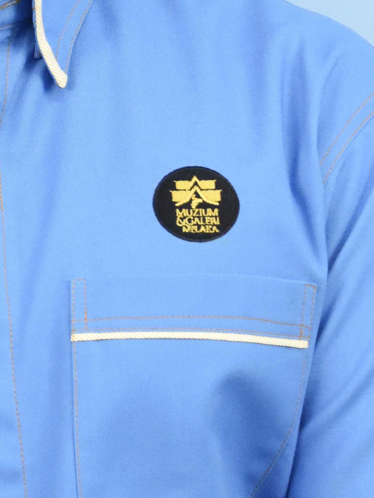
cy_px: -89
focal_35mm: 212
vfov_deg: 9.2
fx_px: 3054
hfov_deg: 7.0
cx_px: -38
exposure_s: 1/400
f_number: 5.6
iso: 4000
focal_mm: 58
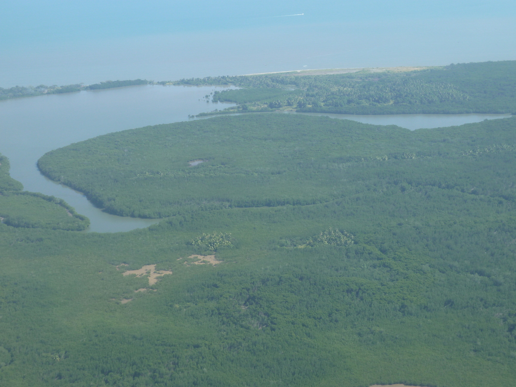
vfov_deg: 20.4
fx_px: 1073
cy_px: 194
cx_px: 258
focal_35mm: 72
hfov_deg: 27.0
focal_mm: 11.9
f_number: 4.1
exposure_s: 1/250
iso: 80
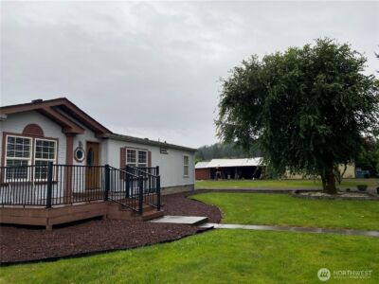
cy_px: 142
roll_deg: +2.1
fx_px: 285
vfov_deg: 53.1
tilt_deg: +6.0
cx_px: 190
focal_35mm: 26
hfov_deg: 67.3
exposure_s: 1/465
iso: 32
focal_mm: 4.25
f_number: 1.8
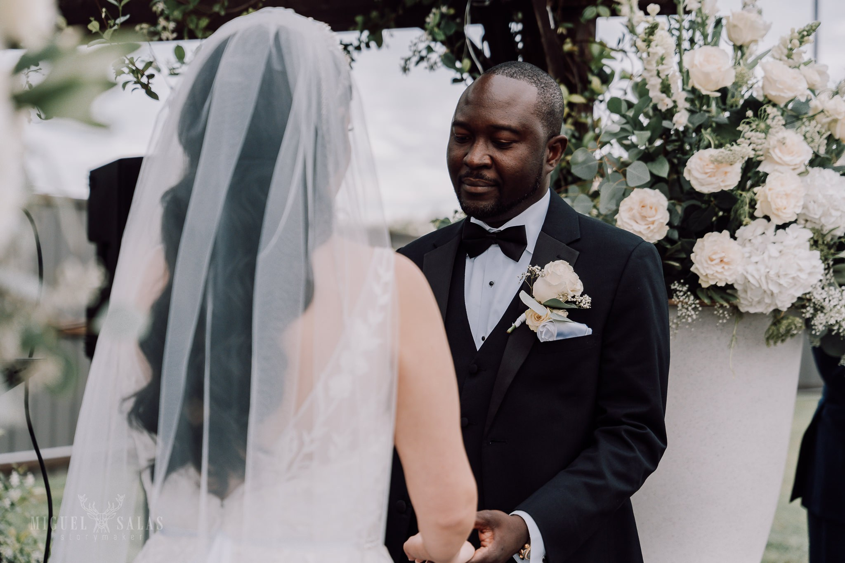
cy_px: 282
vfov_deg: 19.5
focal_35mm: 70
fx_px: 1643
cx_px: 422
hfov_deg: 28.8
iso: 160
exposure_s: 1/320
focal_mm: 70
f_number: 2.8
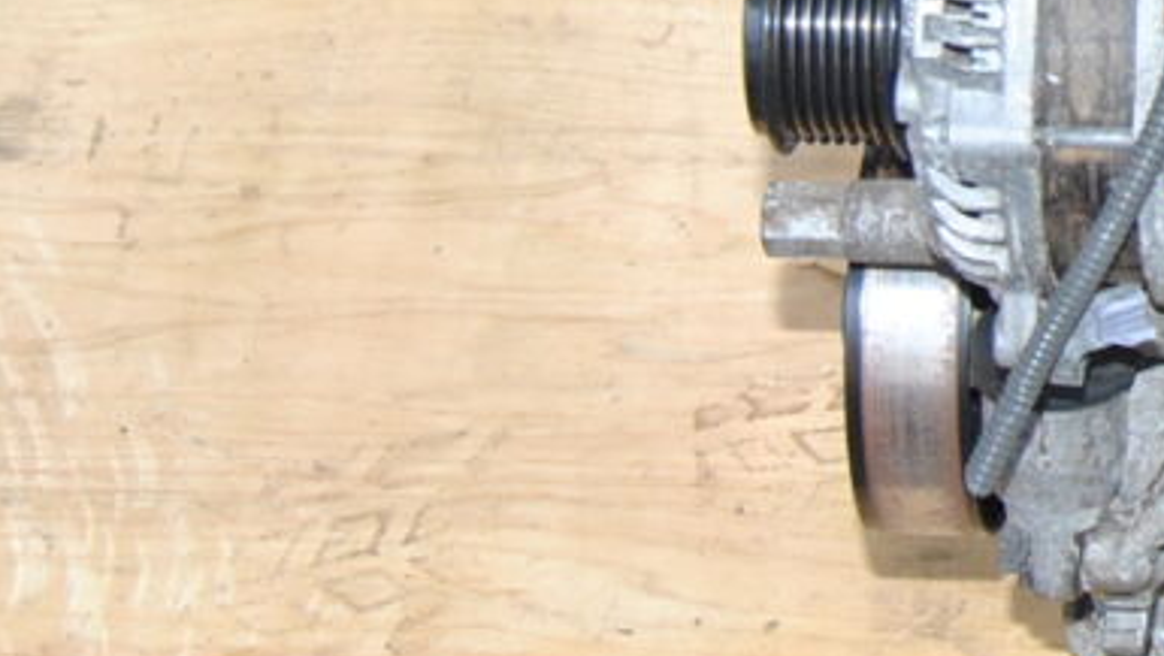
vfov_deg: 6.6
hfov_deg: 11.1
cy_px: -340
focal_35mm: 183
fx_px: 5651
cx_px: 1929
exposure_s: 1/200
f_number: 6.3
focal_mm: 28
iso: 400
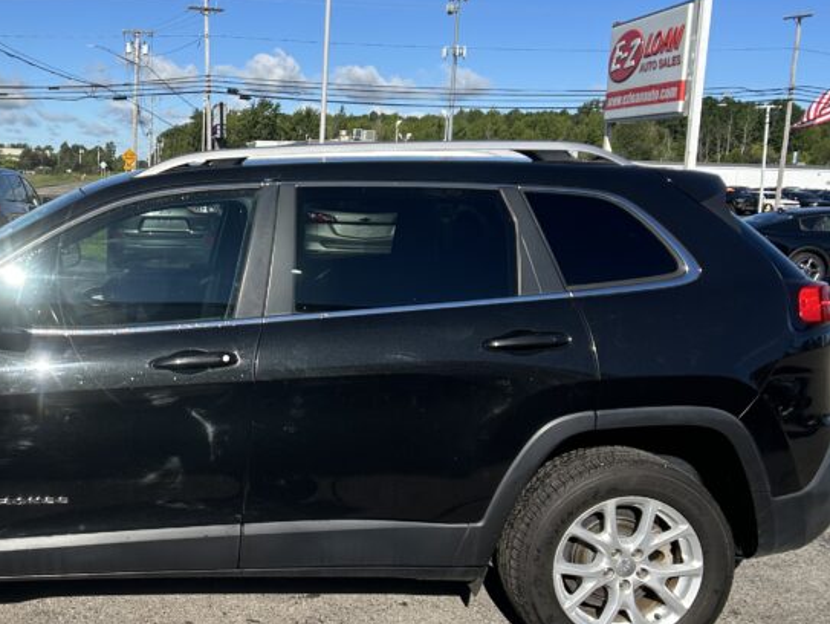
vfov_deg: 29.7
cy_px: 262
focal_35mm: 49
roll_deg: -2.0
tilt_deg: -7.2
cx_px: 171
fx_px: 1176
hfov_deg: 37.5
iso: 50
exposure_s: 1/3704
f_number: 1.5
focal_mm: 5.7
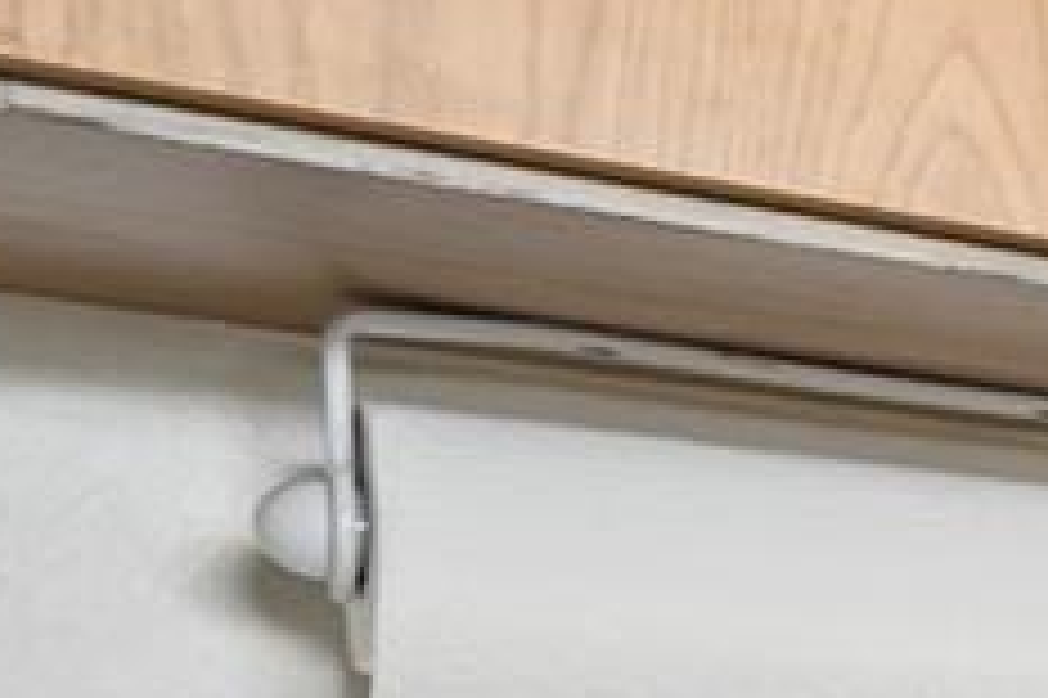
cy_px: 1058
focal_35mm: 96
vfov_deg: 13.4
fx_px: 2793
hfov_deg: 10.0
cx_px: 3535
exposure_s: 1/15
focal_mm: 14
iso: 400
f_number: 8
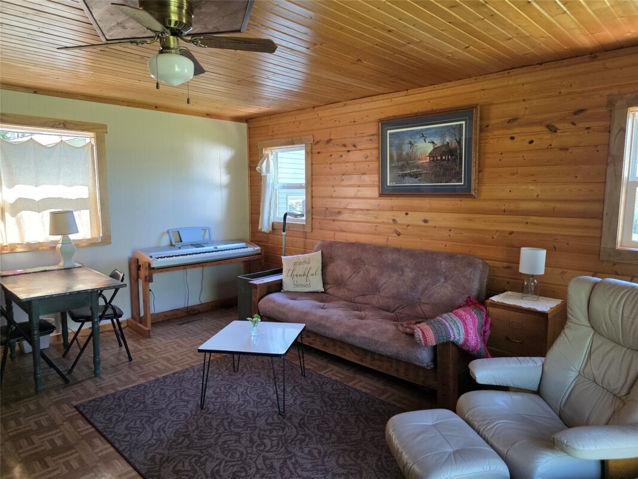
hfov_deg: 73.9
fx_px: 424
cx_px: 319
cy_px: 240
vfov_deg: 58.9
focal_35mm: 23
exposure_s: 1/120
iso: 250
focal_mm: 6.3
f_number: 1.7
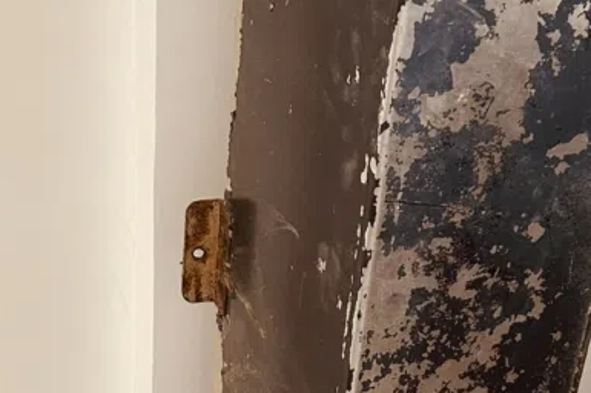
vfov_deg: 28.7
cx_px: 457
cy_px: 352
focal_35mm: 45
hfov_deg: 42.0
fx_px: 738
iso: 200
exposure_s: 1/60
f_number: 1.5
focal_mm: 5.7
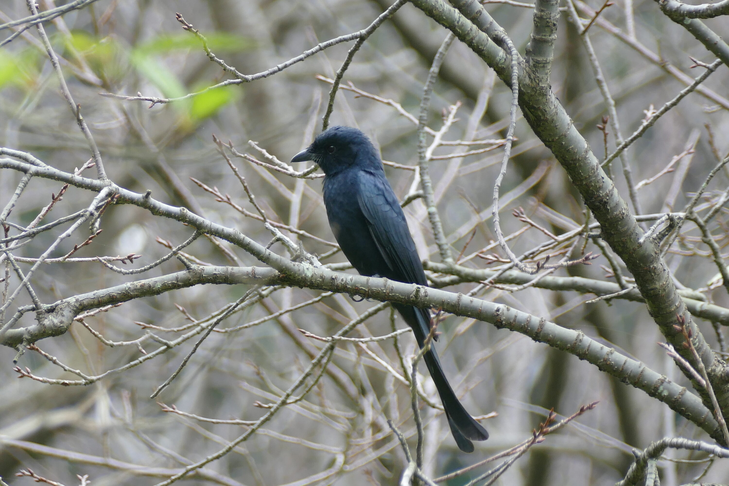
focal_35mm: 800
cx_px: 364
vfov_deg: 1.7
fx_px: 16199
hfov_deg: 2.6
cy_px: 243
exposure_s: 1/125
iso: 160
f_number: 4
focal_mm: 146
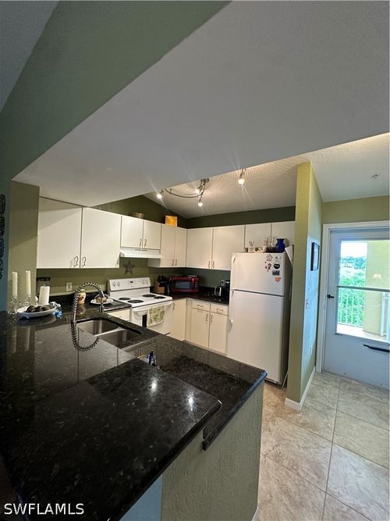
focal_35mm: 14
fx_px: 210
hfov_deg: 85.7
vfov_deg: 102.1
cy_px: 260
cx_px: 195
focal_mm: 2.22
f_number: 2.2
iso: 250
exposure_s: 1/60
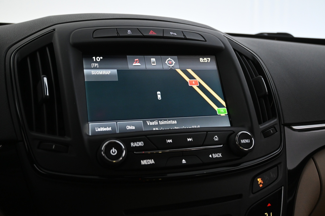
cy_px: 108
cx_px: 162
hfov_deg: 52.2
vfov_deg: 36.2
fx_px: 332
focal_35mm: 37
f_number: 4.2
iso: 2200
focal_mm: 24.5
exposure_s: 1/40
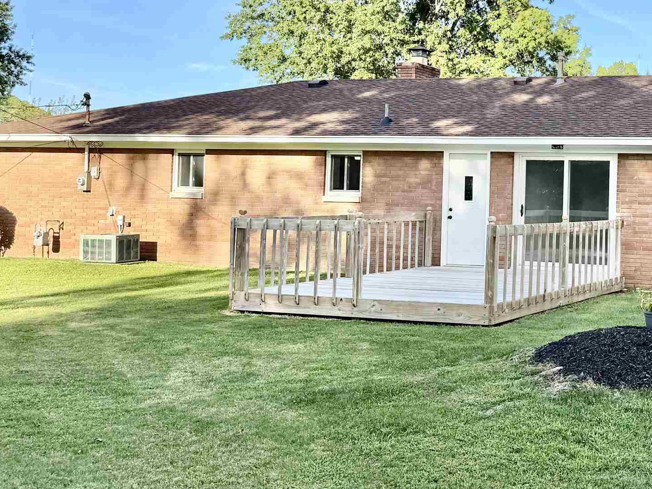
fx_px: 960
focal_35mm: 51
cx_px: 611
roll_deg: -1.4
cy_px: 155
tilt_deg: +2.6
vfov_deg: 28.3
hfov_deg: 34.9
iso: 80
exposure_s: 1/2445
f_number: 1.78
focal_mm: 6.76
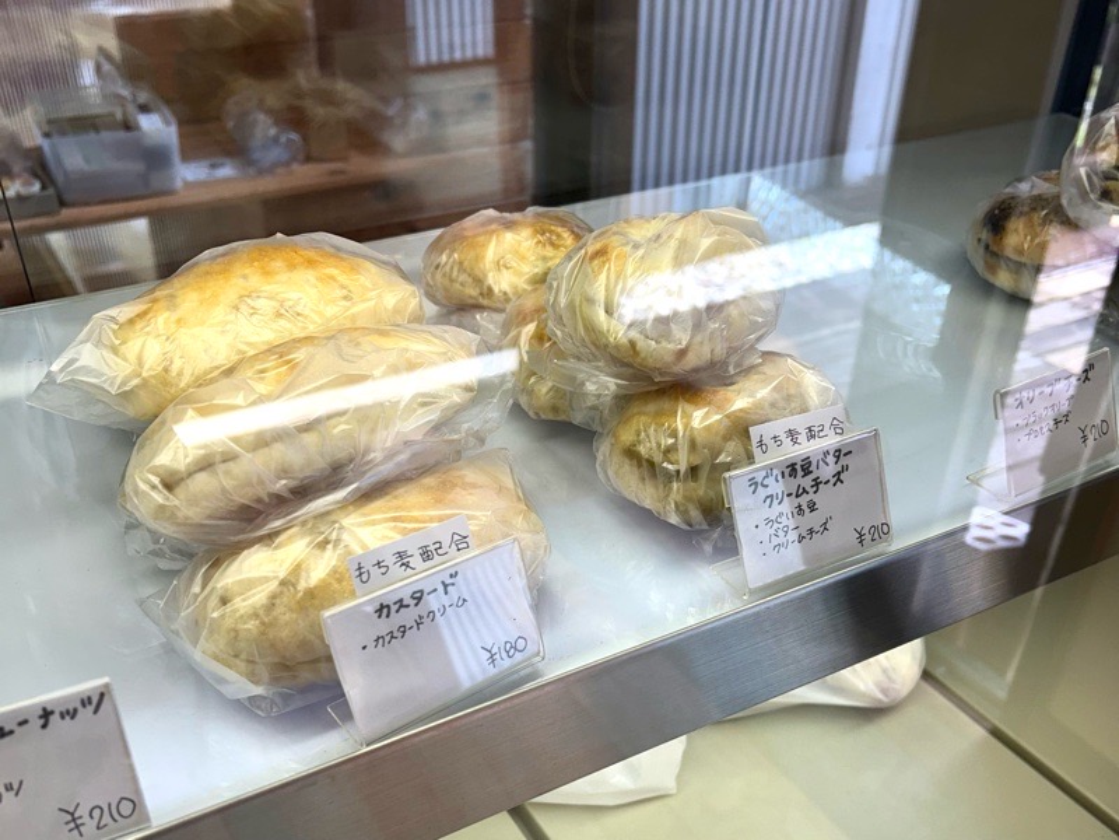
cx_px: 560
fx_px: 840
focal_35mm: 26
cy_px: 420
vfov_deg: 53.1
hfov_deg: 67.3
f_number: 1.5
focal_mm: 5.7
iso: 40
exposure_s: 1/120
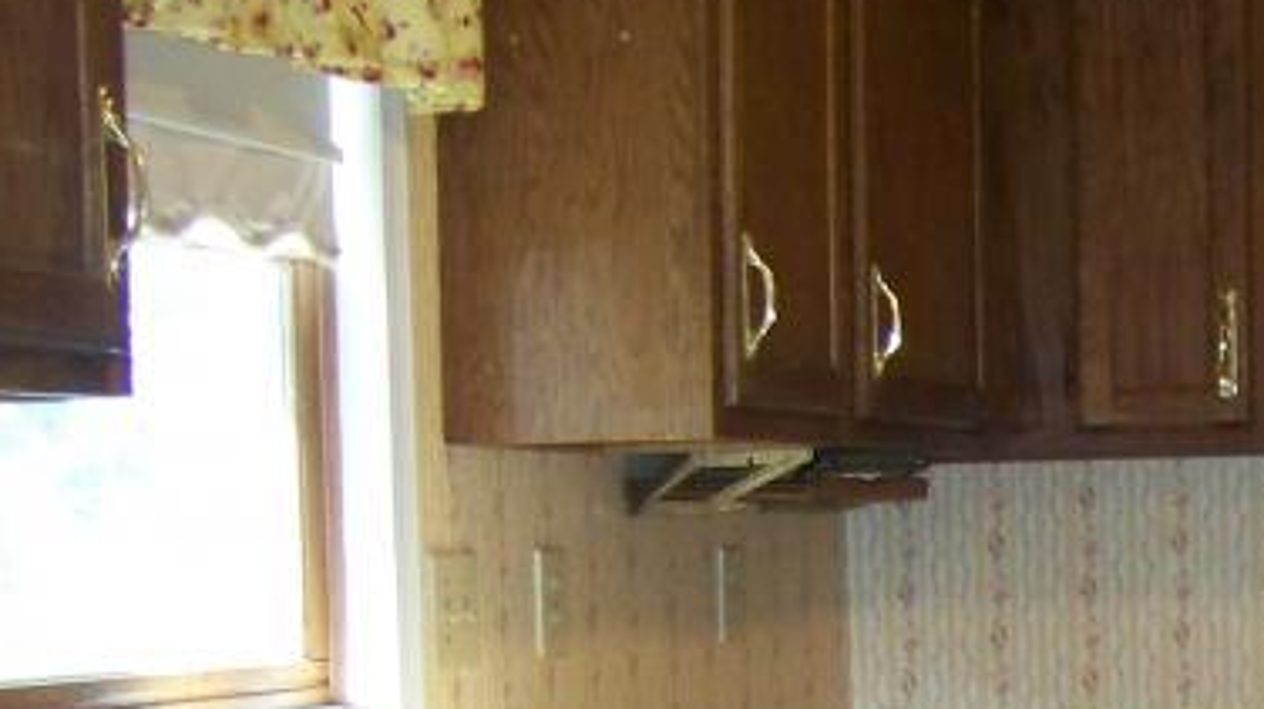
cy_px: 973
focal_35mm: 107
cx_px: 1607
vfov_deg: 11.0
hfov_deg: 18.7
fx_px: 3584
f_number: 2.8
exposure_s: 1/30
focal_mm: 5.85
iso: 200
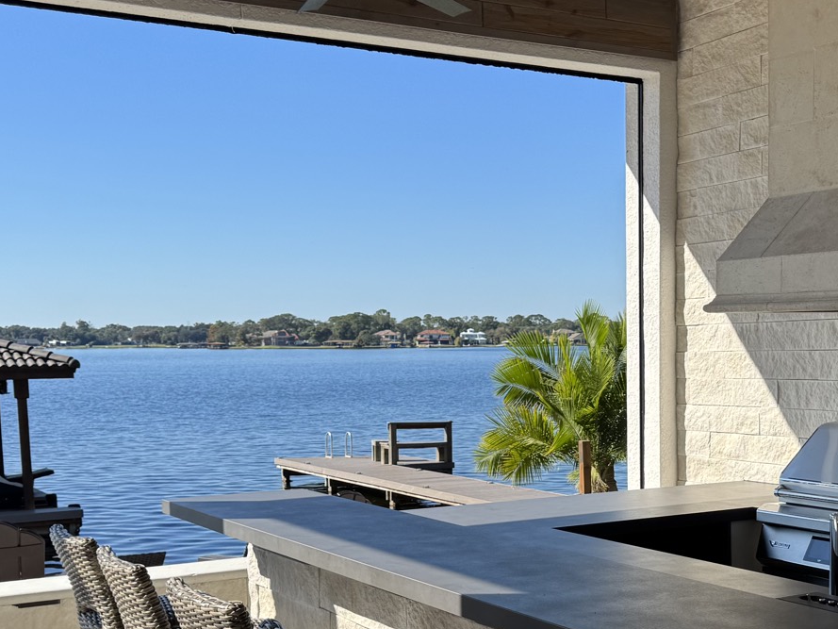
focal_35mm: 54
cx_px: 610
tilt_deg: -7.4
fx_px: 1307
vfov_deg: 26.6
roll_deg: +0.7
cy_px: 494
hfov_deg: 34.9
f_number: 1.78
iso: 80
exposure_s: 1/3802
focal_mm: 6.76
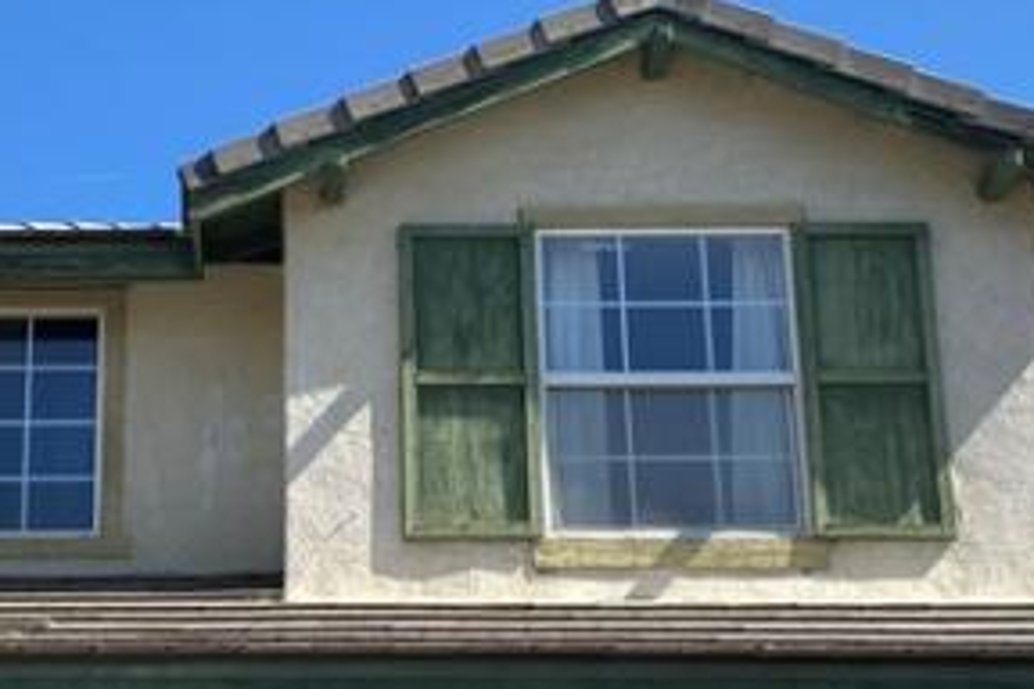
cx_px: 309
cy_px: 337
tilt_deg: +21.2
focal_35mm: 90
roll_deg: -0.1
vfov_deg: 15.2
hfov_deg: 22.5
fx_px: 2585
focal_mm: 4.25
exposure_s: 1/1961
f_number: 1.8
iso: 32
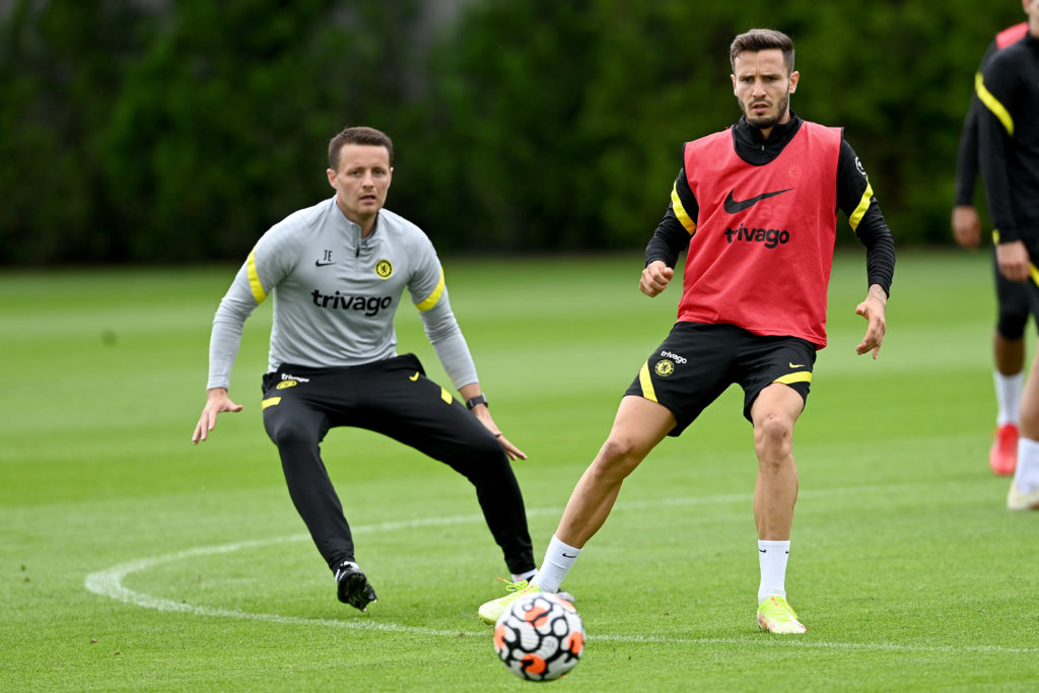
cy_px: 346
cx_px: 520
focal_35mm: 400
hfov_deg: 5.2
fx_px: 11545
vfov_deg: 3.4
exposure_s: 1/1600
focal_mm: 400
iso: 800
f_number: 4
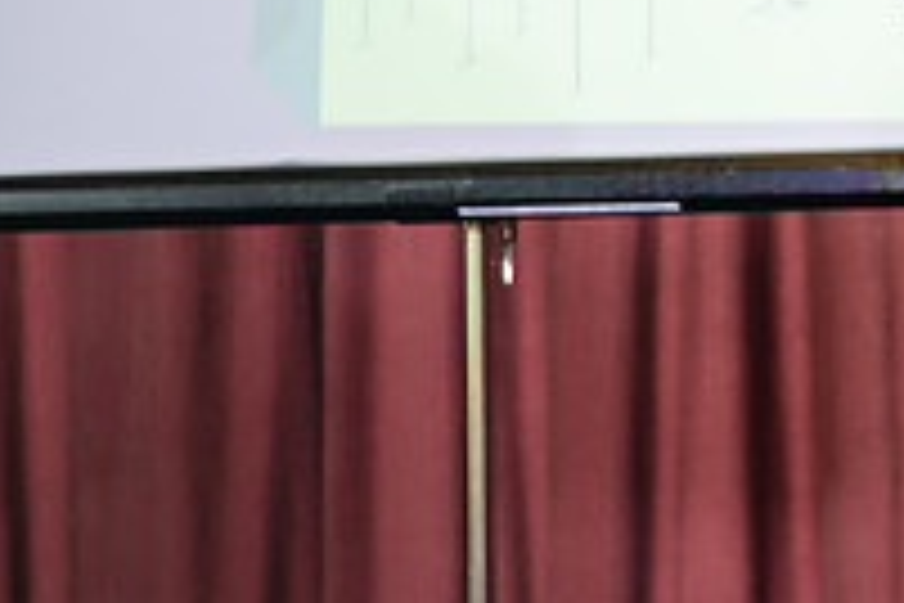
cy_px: -65
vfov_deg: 2.4
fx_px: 14513
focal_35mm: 578
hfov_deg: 3.6
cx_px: 1286
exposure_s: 1/200
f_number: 3.5
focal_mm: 200
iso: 1600
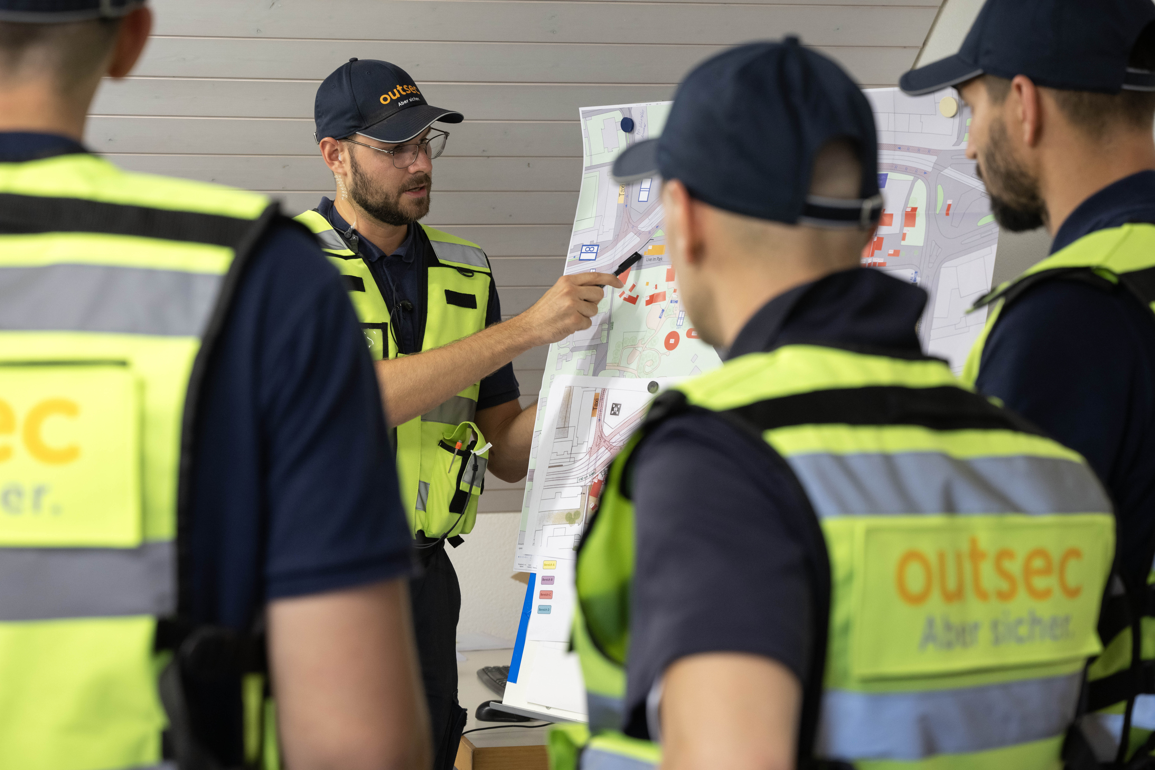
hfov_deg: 29.2
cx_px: 578
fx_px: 2214
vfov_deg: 19.7
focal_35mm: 69
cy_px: 385
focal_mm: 69
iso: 640
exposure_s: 1/80
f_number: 5
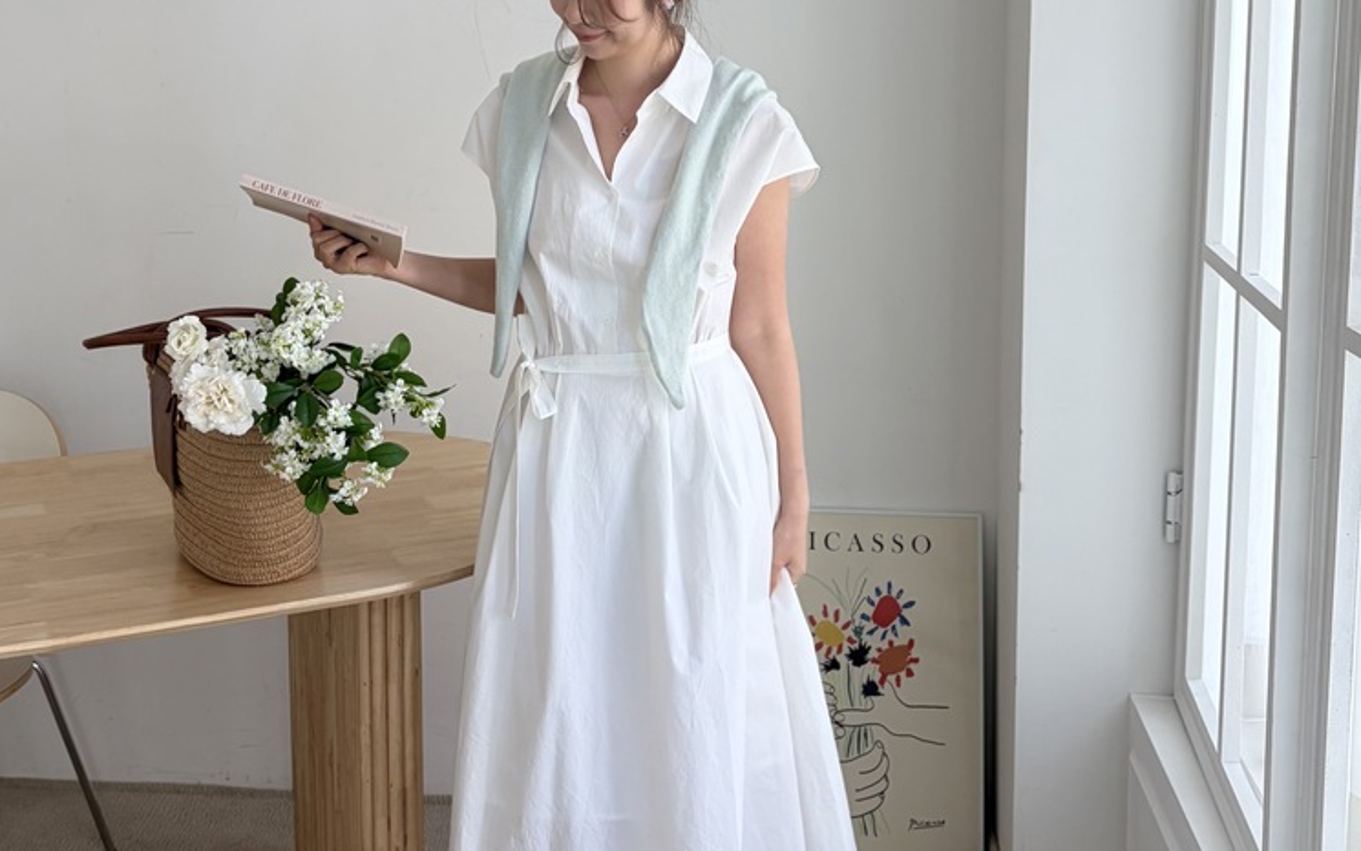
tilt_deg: -8.8
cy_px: 435
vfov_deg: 34.5
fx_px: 1373
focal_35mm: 37
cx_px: 683
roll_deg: +0.3
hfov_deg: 52.7
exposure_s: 1/120
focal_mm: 5.96
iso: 80
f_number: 1.6
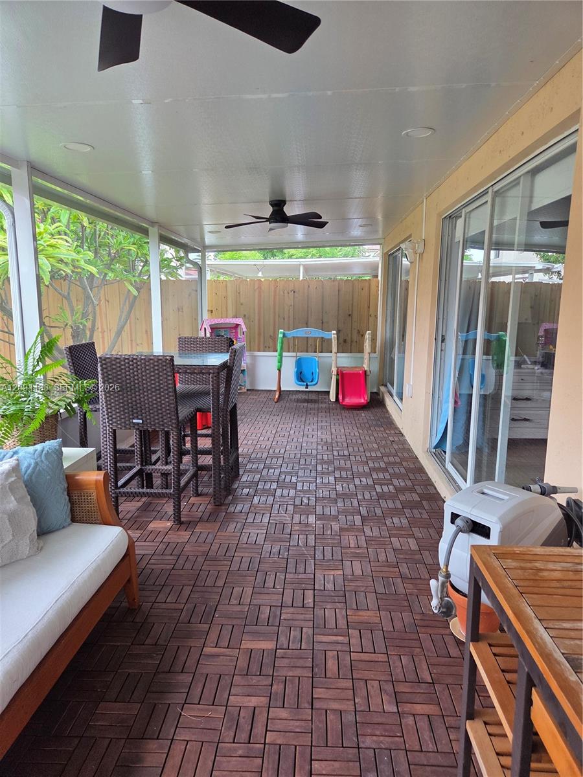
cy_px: 388
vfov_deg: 73.9
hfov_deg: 58.9
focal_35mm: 23
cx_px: 292
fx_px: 516
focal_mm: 5.4
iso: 125
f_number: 1.8
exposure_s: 1/180
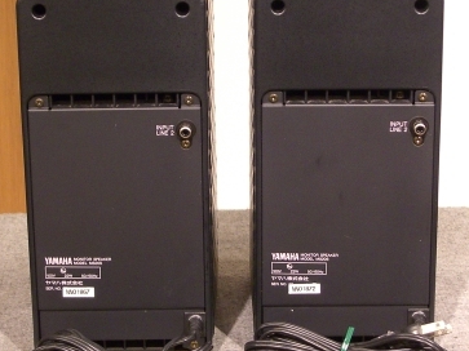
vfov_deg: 12.3
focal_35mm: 120
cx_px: 227
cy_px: 159
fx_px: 1625
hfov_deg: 16.4
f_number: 4
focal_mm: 14.2
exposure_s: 1/8
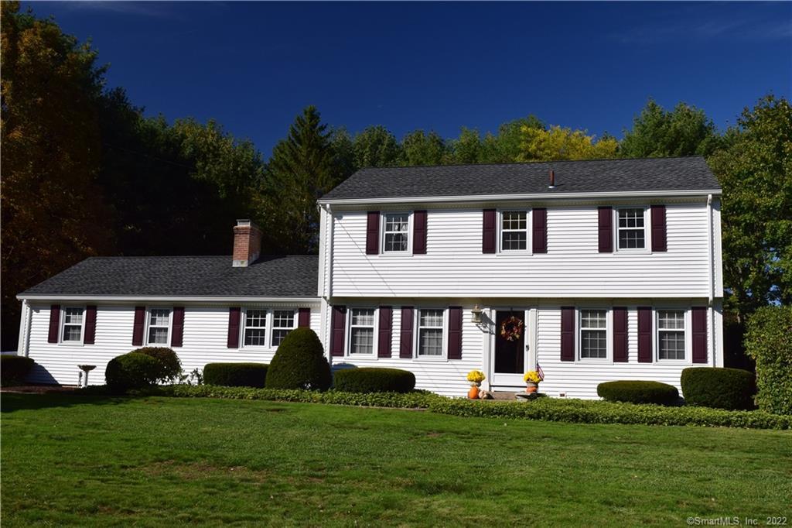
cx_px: 396
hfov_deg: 51.3
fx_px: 825
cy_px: 264
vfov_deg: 35.5
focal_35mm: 38
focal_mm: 25
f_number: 11
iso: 400
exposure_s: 1/400
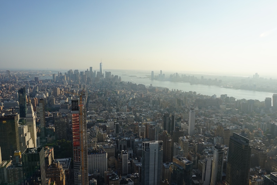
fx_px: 185
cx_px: 138
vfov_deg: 53.1
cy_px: 92
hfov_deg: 73.8
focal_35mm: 24
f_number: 11
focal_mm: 16
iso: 100
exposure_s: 1/125
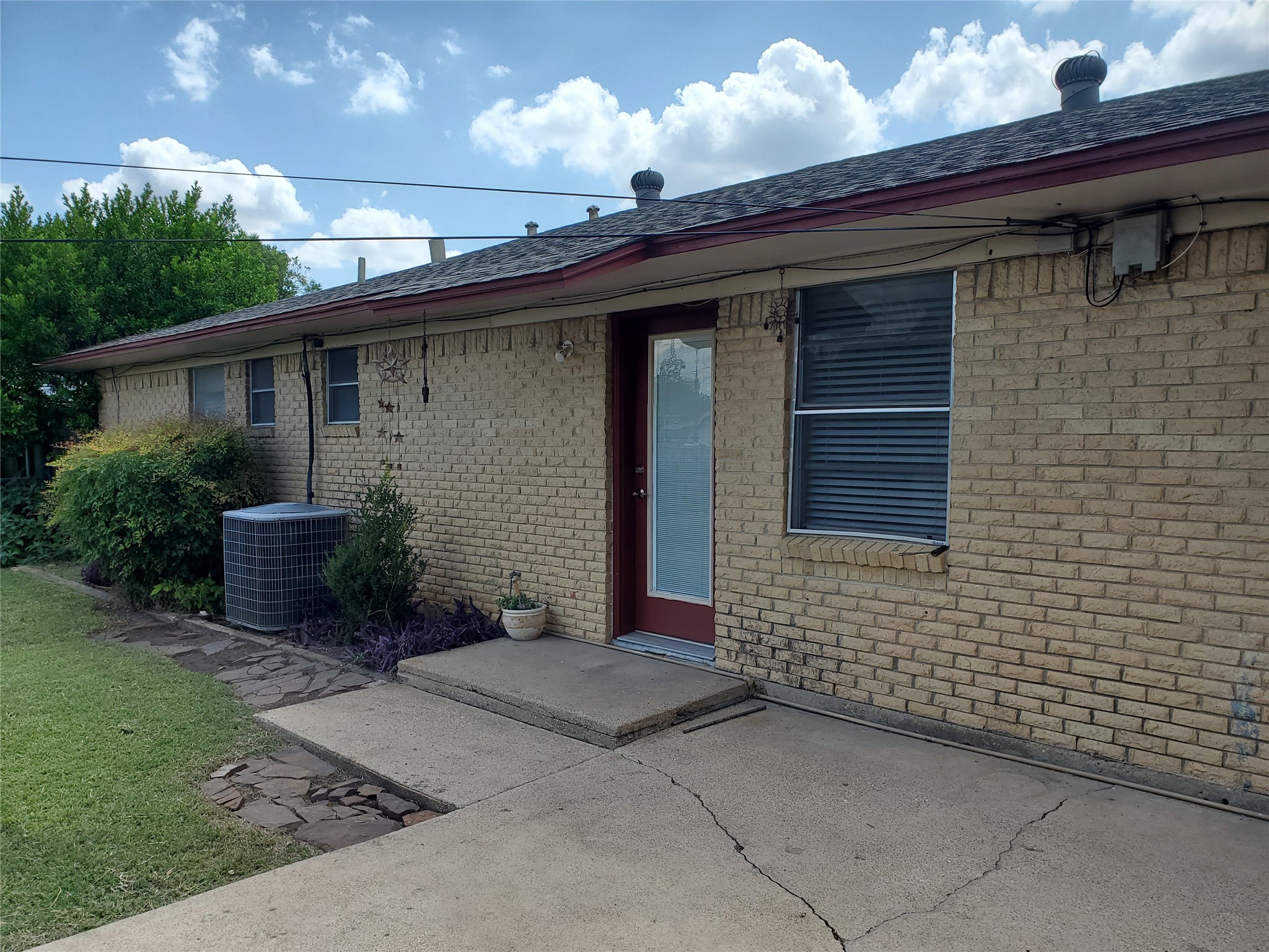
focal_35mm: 26
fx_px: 953
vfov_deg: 53.1
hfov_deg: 67.3
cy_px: 476
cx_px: 634
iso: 50
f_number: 2.4
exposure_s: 1/1199
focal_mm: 4.3
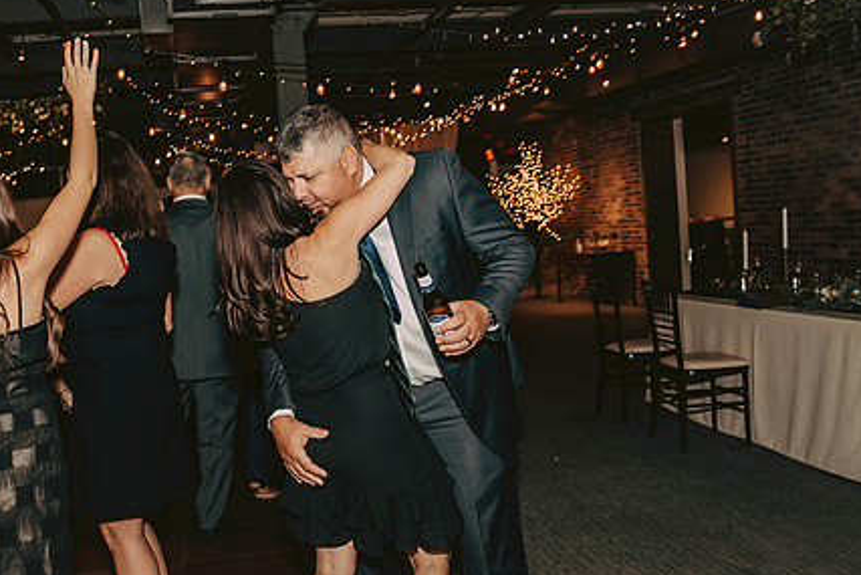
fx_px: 909
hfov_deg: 50.0
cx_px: 306
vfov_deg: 35.1
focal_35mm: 38
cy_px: 279
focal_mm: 28
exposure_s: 1/125
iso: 1250
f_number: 4.5
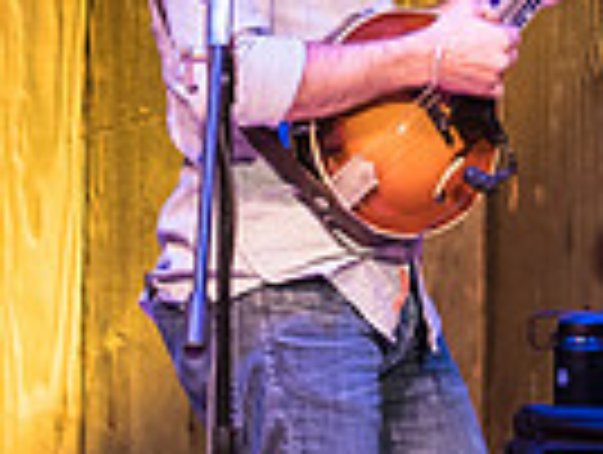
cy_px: 169
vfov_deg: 1.5
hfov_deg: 2.0
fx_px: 17329
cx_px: 292
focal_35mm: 993
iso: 640
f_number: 2.8
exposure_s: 1/50
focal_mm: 115
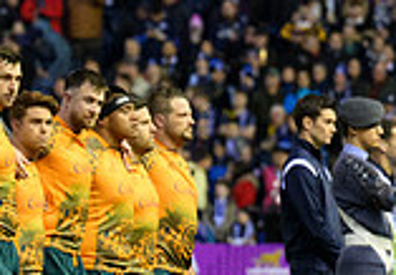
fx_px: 10239
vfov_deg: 1.5
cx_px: -294
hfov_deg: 2.2
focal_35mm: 919
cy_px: 213
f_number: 4.5
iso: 6400
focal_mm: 200
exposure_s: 1/1000
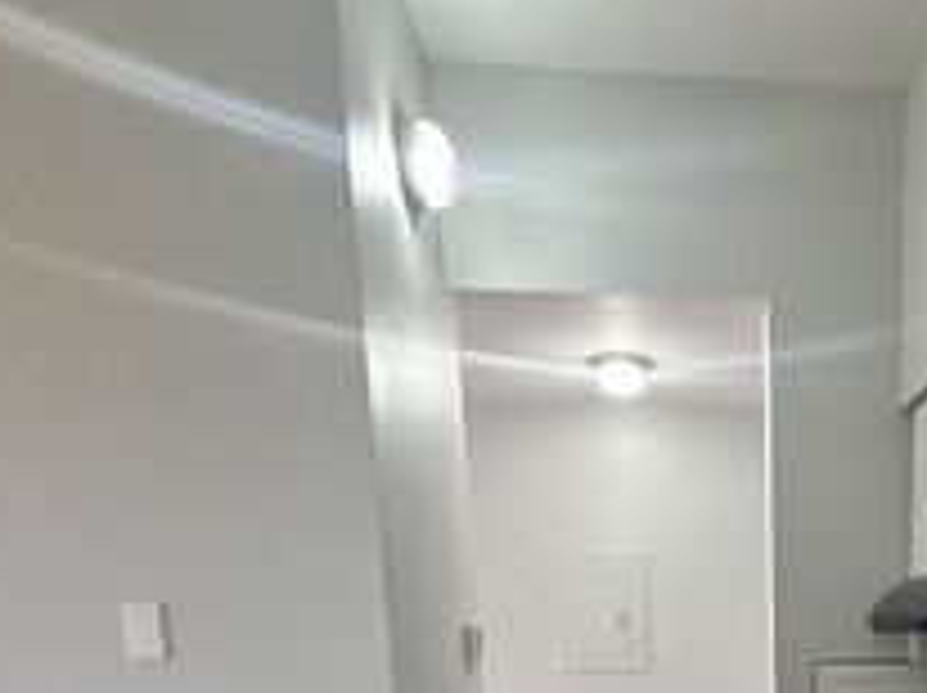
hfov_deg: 49.9
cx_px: 774
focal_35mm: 34
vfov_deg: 34.7
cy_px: 799
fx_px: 909
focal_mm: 2.22
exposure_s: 1/99
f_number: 2.2
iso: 200
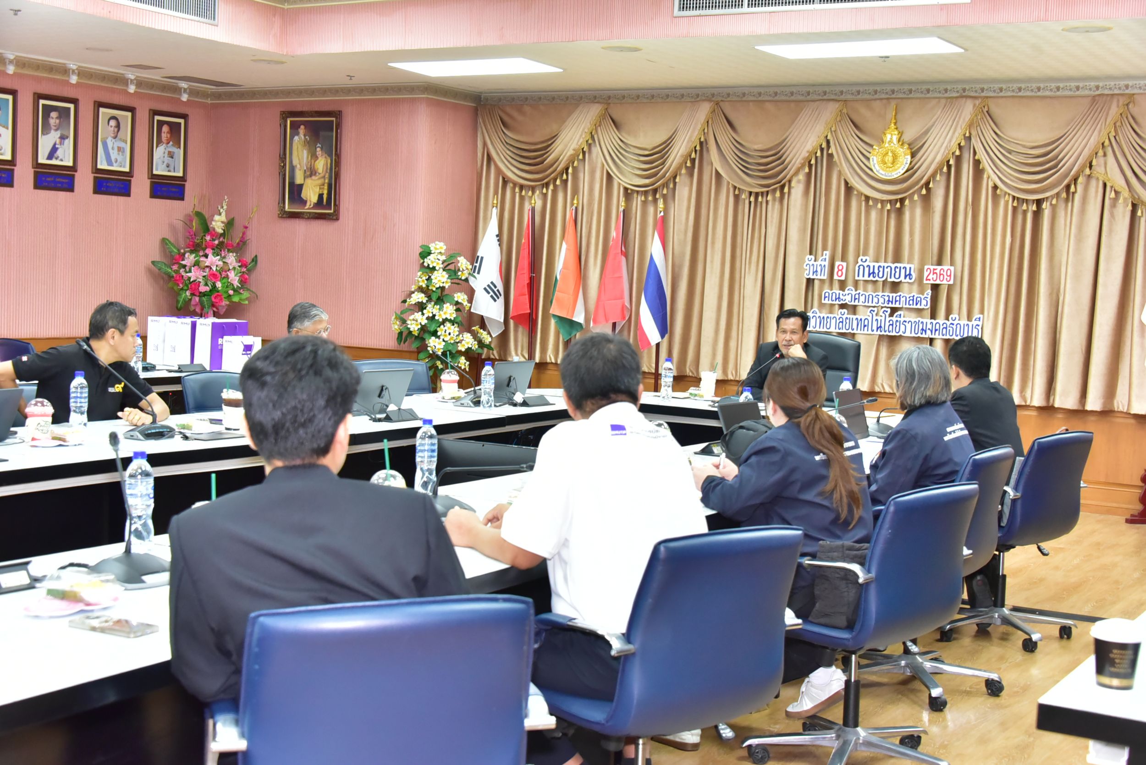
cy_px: 382
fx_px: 1529
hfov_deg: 41.1
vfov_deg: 28.1
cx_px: 573
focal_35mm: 48
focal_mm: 48
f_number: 5.6
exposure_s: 1/200
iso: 4000
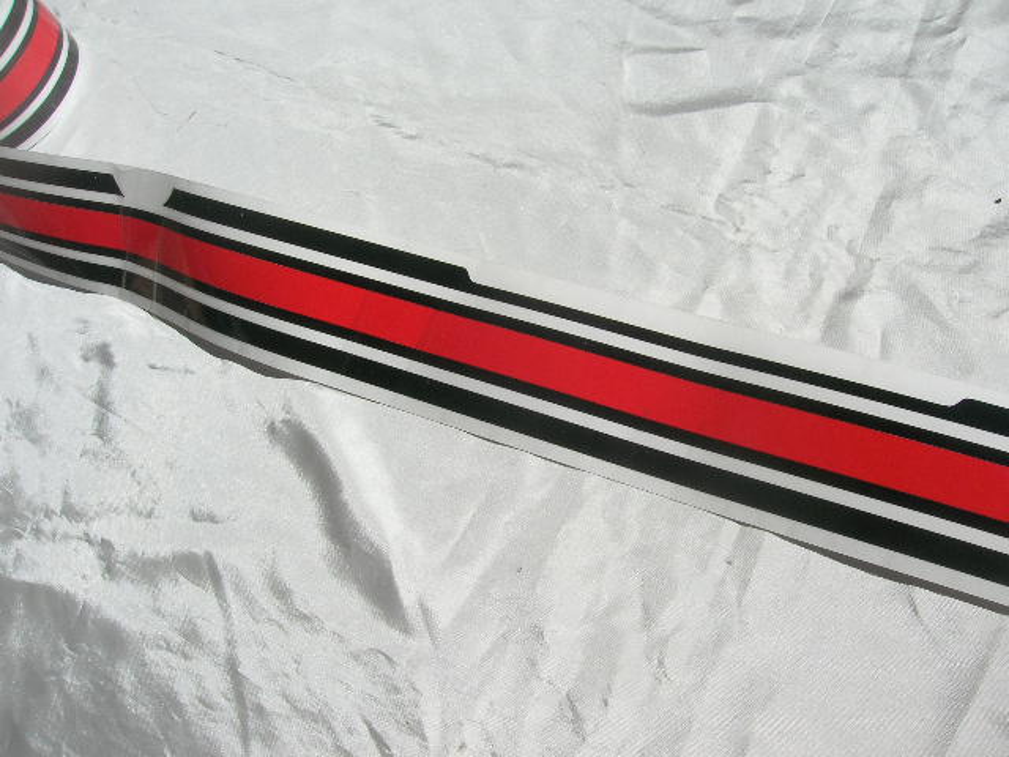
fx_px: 991
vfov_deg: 41.8
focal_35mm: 34
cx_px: 504
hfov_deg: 54.0
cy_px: 378
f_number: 4.9
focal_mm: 5.7
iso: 50
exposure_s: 1/1024
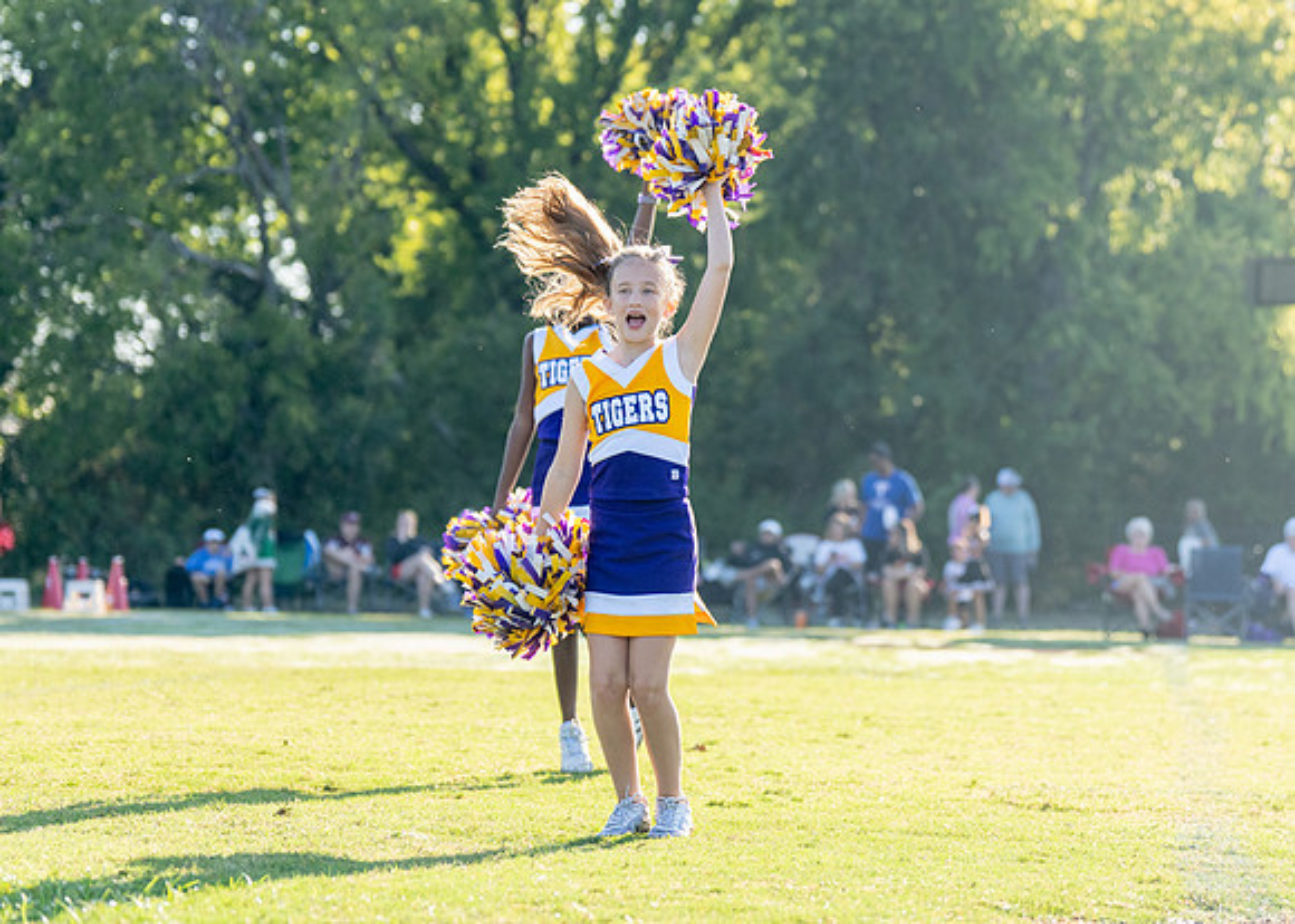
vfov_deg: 10.5
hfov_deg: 14.6
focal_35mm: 137
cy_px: 371
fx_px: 5042
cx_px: 658
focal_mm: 84
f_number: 2.8
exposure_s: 1/2000
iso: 400
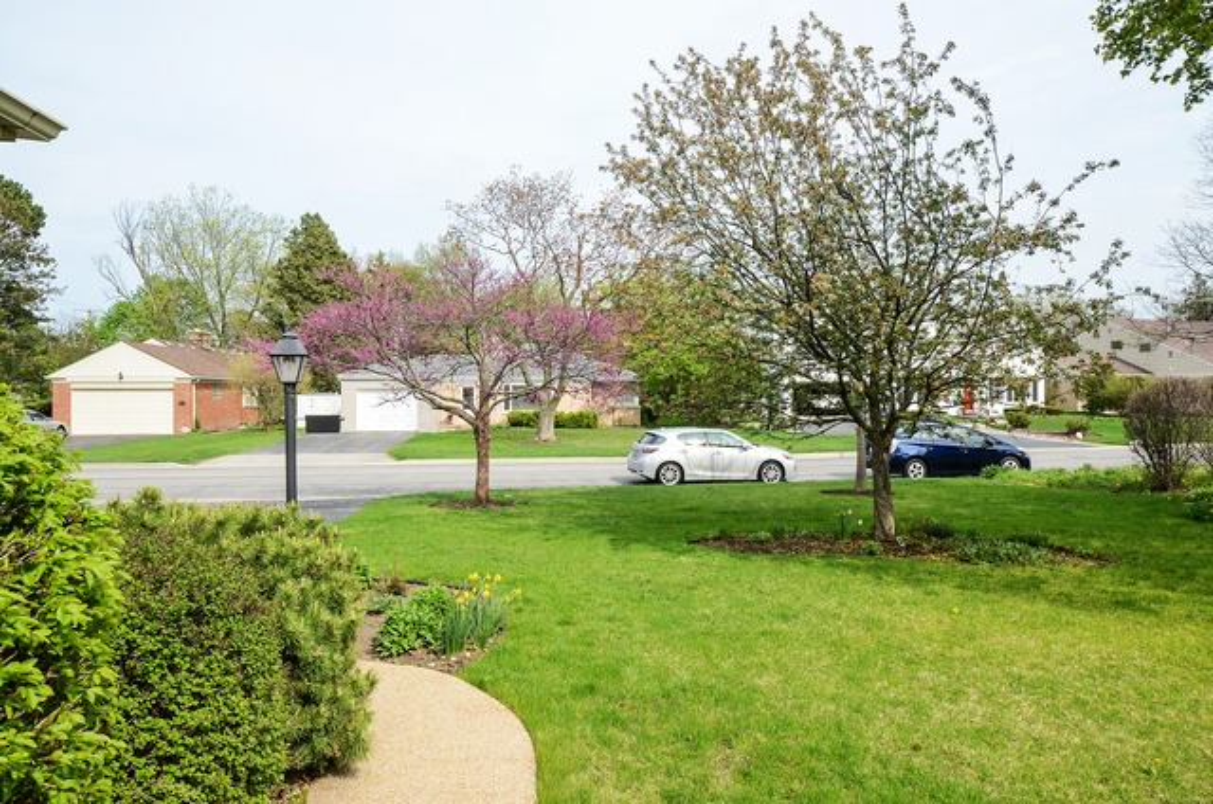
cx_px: 606
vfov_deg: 52.9
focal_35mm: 24
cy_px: 402
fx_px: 807
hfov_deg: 73.8
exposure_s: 1/250
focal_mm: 16
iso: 200
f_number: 8
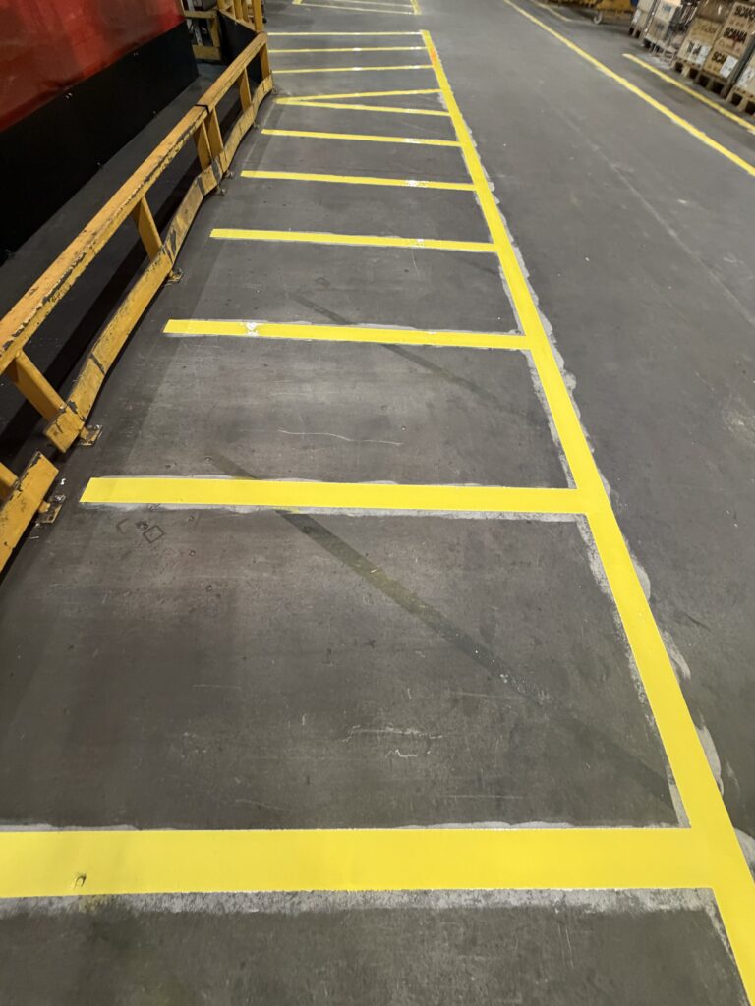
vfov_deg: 102.1
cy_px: 503
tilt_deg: -55.5
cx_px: 378
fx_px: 407
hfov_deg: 85.7
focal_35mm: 14
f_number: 2.2
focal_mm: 2.22
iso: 400
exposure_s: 1/60
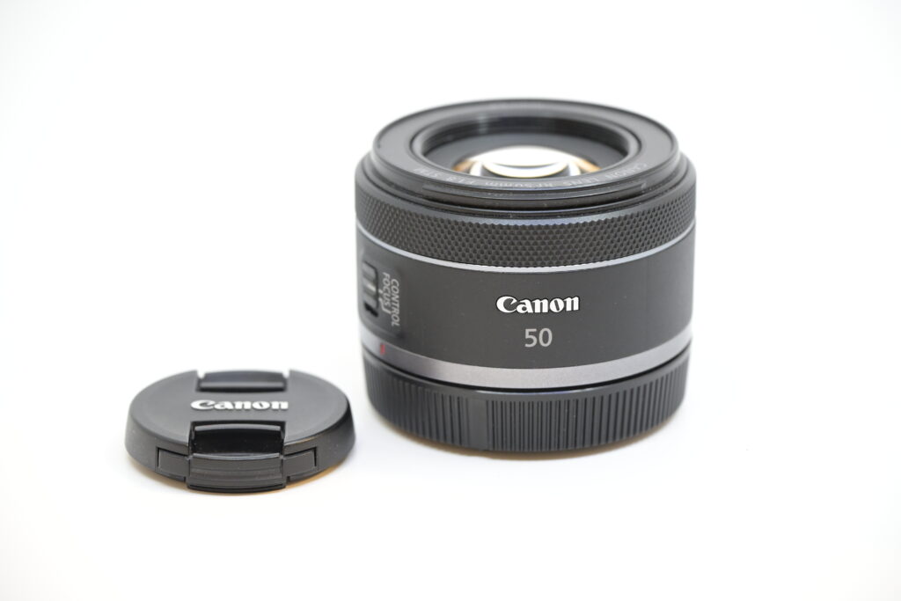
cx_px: 450
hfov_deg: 17.1
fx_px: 3004
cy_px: 300
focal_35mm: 120
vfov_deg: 11.4
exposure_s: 1/250
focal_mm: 120
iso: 1600
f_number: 6.3
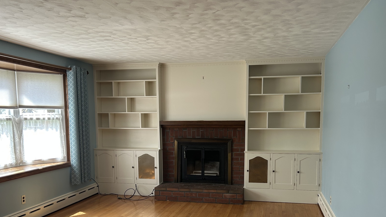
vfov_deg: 32.3
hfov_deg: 55.3
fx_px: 368
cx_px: 193
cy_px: 158
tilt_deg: -7.0
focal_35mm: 36
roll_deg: +0.7
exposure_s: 1/121
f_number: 1.5
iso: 64
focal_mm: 5.7
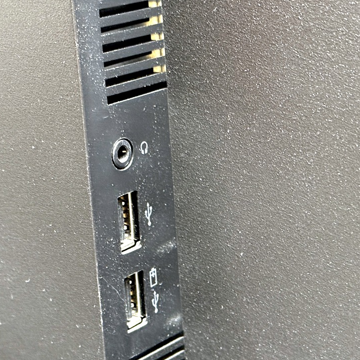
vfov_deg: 18.4
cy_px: 263
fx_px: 1106
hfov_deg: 18.5
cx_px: 219
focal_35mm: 94
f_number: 1.78
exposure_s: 1/26
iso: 800
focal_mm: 6.76
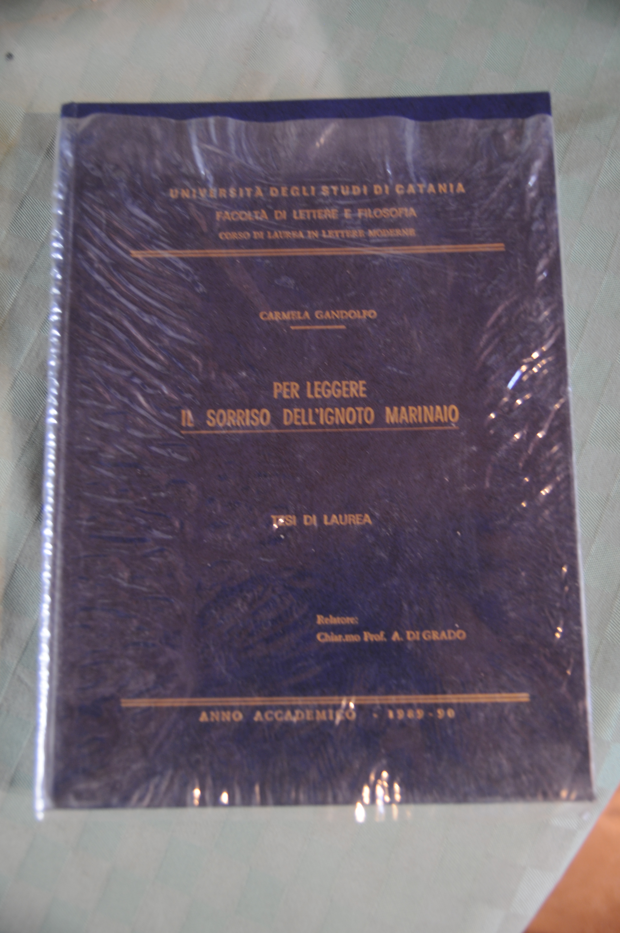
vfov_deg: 49.6
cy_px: 466
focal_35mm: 39
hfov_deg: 34.1
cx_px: 310
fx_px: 1010
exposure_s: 1/15
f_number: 2.8
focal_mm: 26
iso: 200
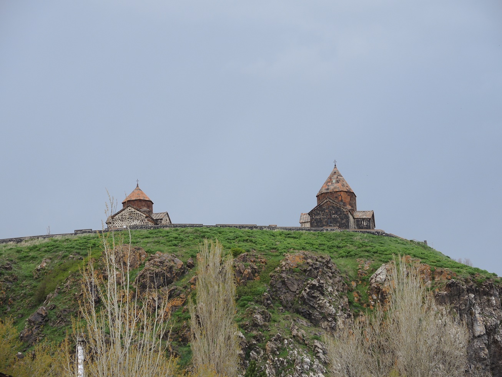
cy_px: 188
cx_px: 251
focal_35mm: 105
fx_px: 1523
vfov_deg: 14.1
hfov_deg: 18.7
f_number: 3.5
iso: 80
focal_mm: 22.1
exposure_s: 1/250
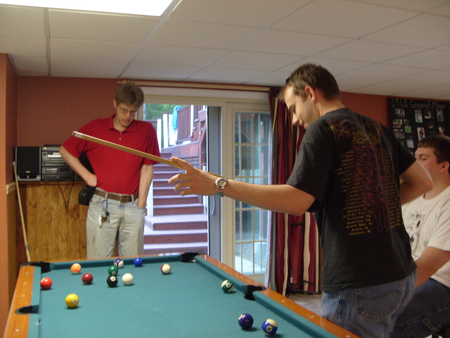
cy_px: 169
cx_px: 225
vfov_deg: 40.7
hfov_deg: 52.6
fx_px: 455
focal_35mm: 35
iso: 200
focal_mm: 7.8
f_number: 2.8
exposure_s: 1/20
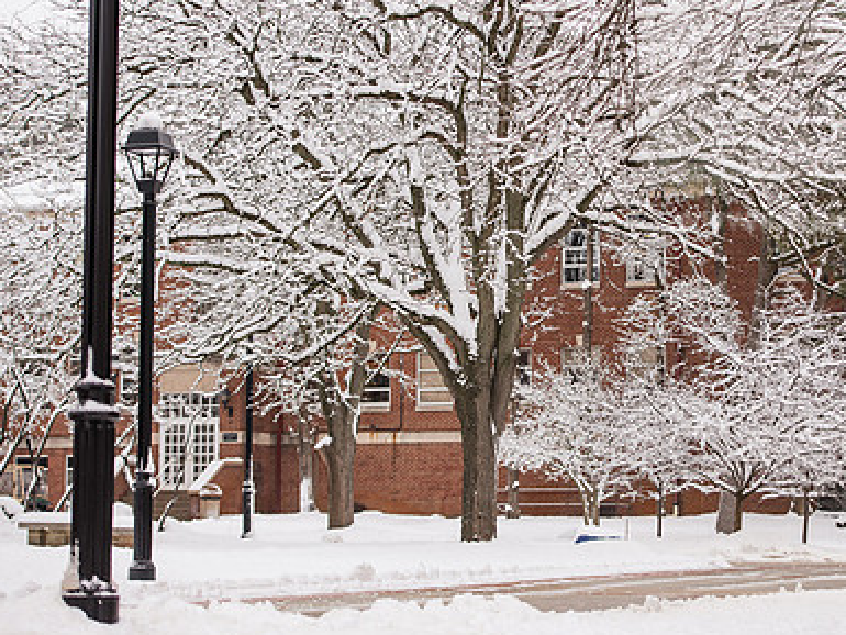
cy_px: 265
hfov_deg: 16.9
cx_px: 576
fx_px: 2836
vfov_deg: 12.8
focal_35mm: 116
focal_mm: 80
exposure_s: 1/400
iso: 160
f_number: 3.5
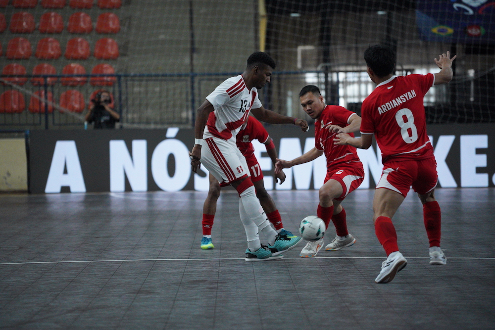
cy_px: 165
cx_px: 248
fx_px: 2750
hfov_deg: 10.3
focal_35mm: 200
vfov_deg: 6.9
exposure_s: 1/500
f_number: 4
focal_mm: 200
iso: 8000
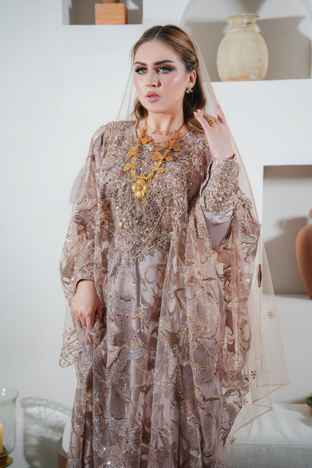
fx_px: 910
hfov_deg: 19.5
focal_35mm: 70
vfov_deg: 28.8
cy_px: 234
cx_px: 156
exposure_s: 1/160
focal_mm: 70
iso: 500
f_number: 3.5
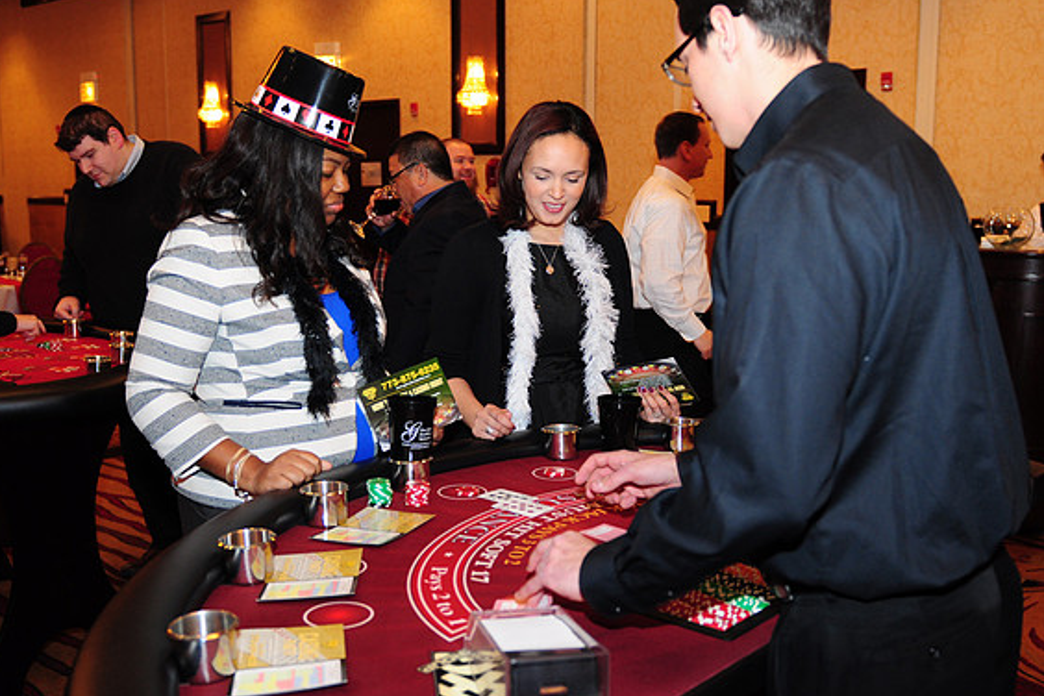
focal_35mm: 37
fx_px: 1073
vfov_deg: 35.9
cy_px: 347
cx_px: 509
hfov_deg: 51.9
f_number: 2.8
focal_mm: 24
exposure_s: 1/60
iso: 640
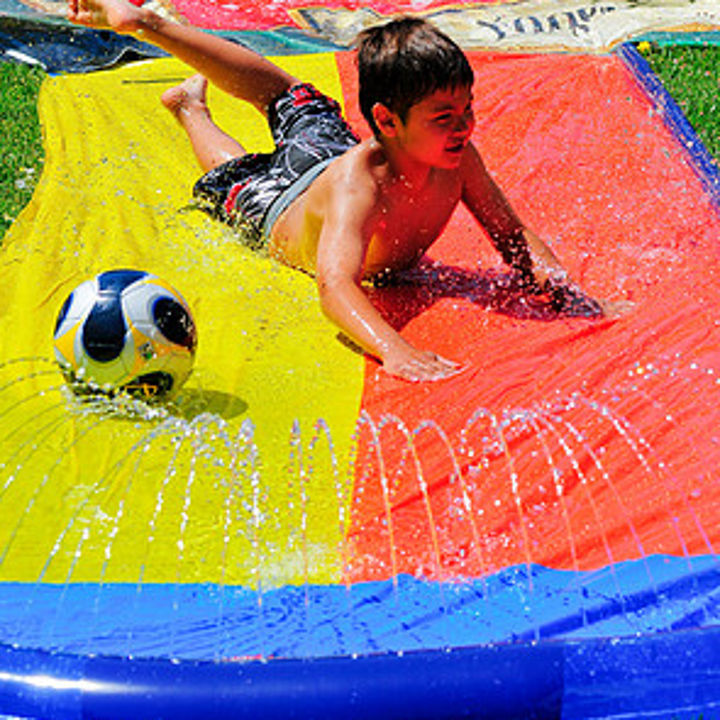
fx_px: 3200
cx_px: 362
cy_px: 290
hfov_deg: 12.8
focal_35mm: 136
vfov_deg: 12.8
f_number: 7.1
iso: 200
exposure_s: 1/800
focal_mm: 70
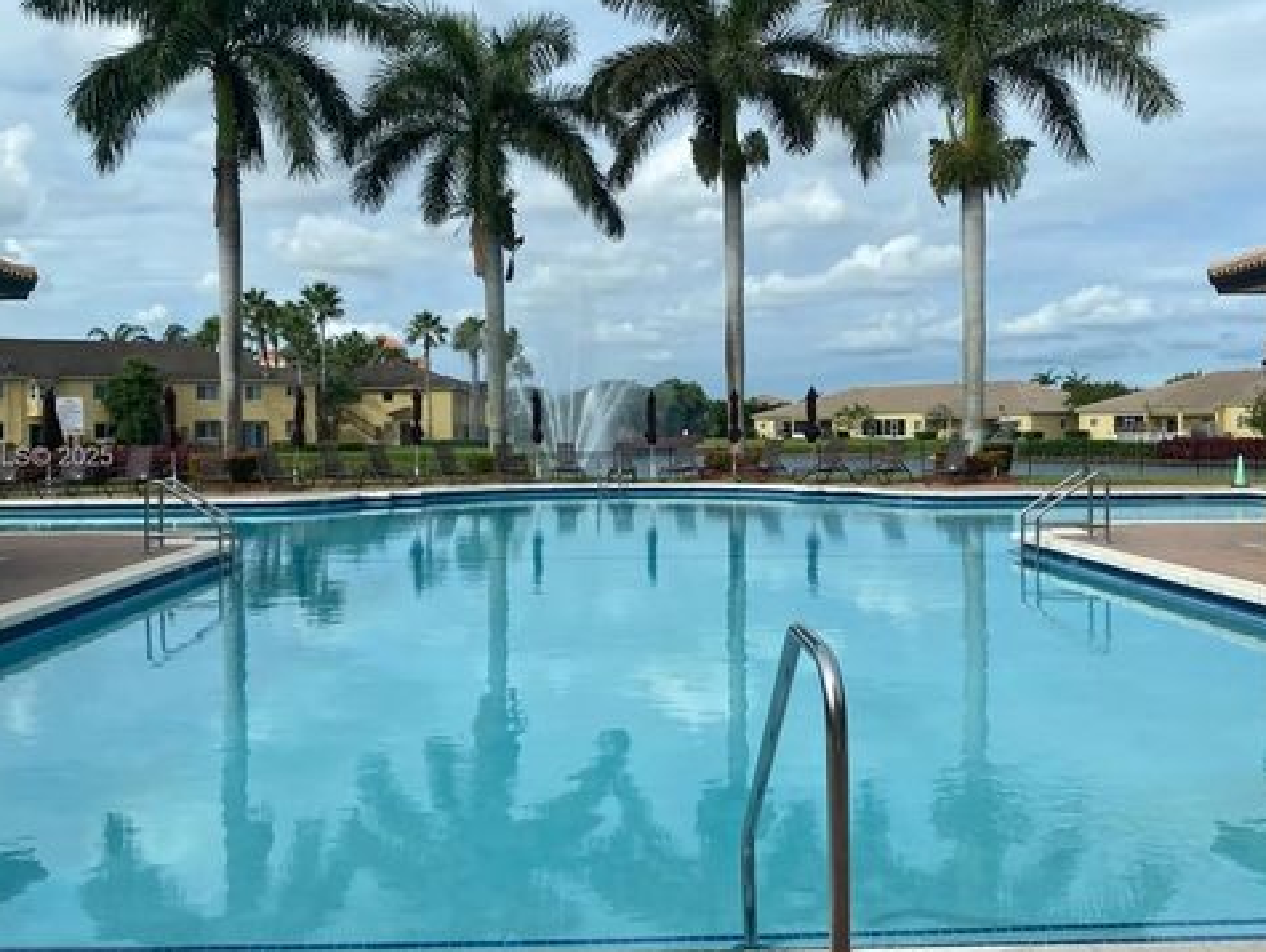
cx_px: 634
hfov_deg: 52.6
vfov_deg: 40.7
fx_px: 1281
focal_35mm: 35
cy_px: 459
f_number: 1.8
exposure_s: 1/3205
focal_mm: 4.25
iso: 32
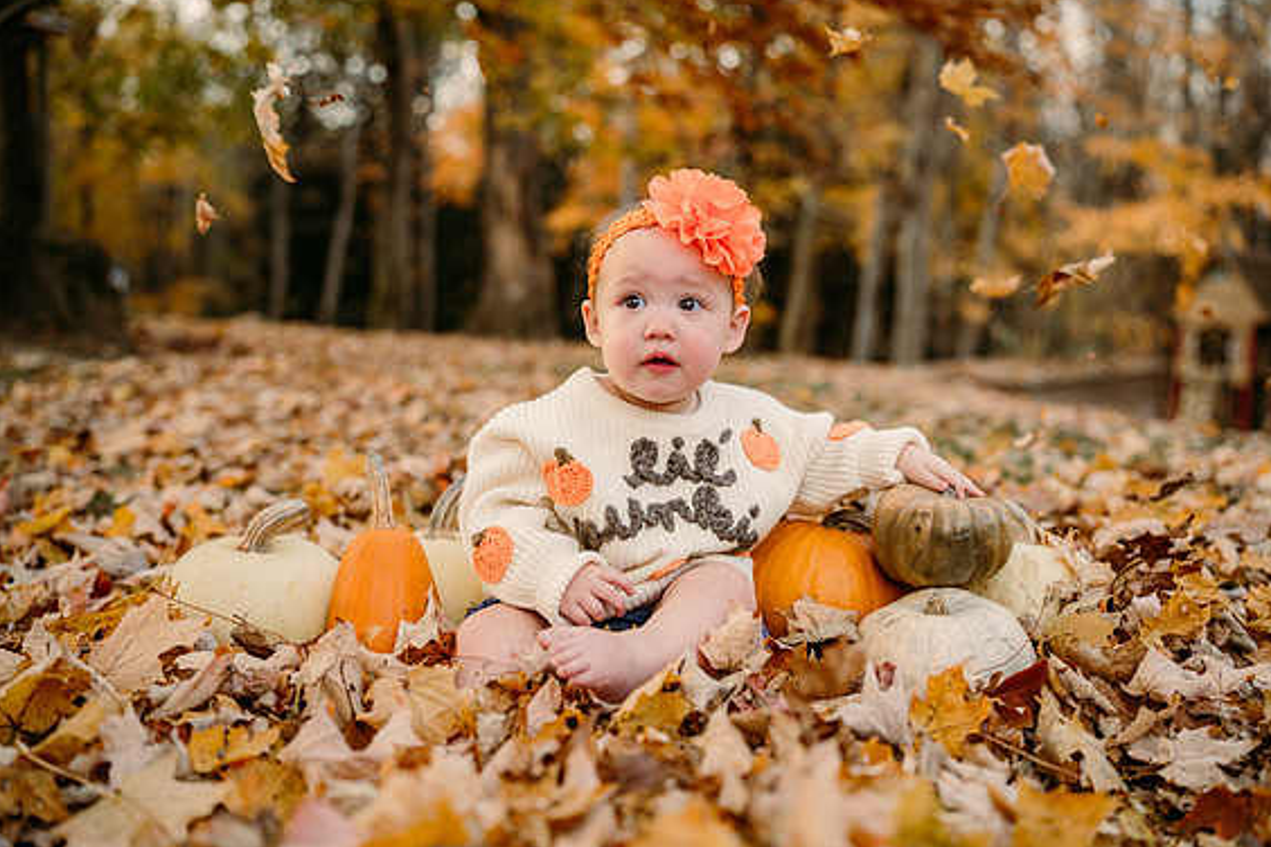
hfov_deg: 51.9
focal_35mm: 37
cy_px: 422
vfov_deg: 35.9
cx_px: 649
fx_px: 1306
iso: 320
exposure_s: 1/500
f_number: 2.2
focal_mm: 36
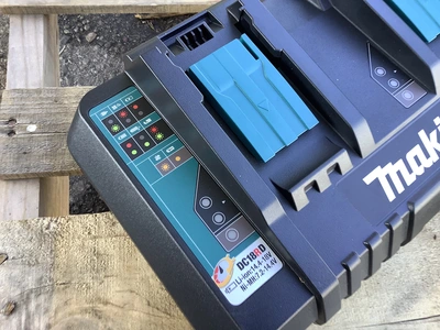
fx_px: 394
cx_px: 220
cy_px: 165
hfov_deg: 58.4
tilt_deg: -74.6
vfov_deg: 45.4
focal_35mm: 31
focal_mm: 3.3
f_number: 2.4
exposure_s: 1/120
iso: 64
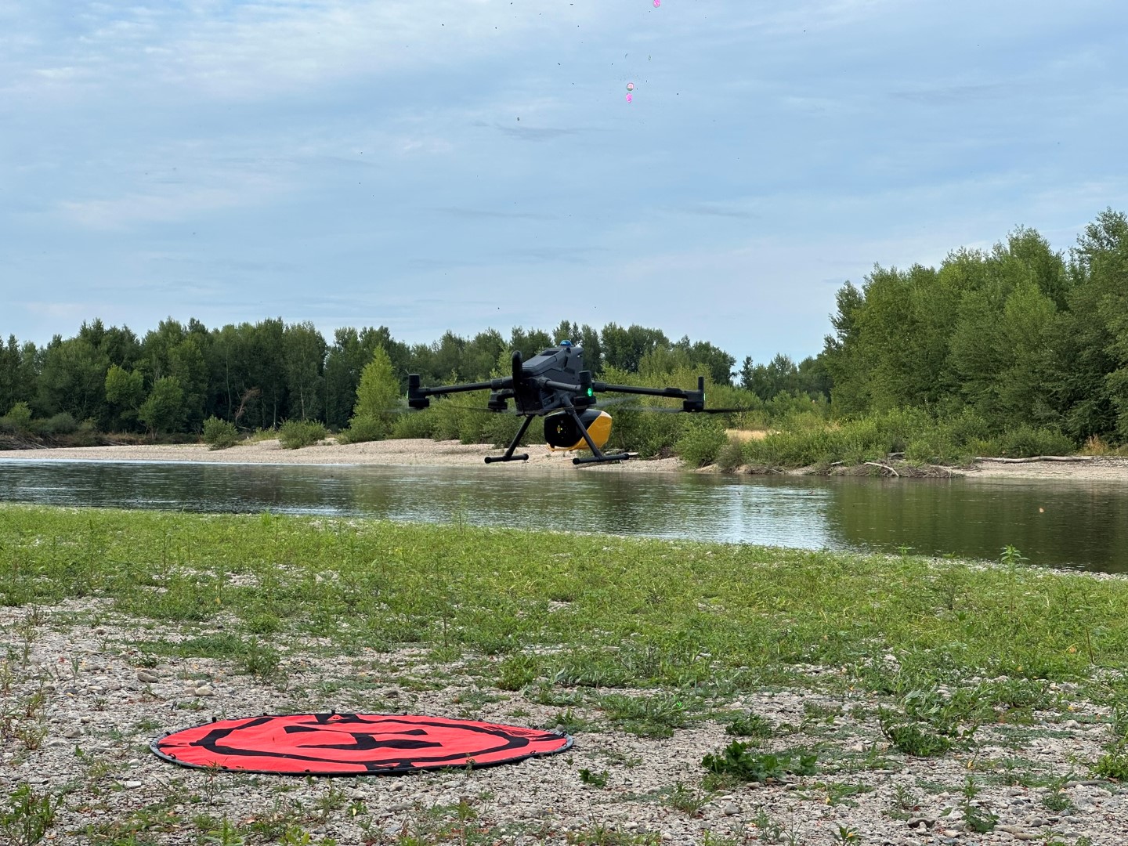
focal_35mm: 77
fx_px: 2509
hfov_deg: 25.3
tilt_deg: +0.8
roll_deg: -0.6
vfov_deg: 19.1
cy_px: 423
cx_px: 564
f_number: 2.8
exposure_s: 1/254
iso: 32
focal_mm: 9
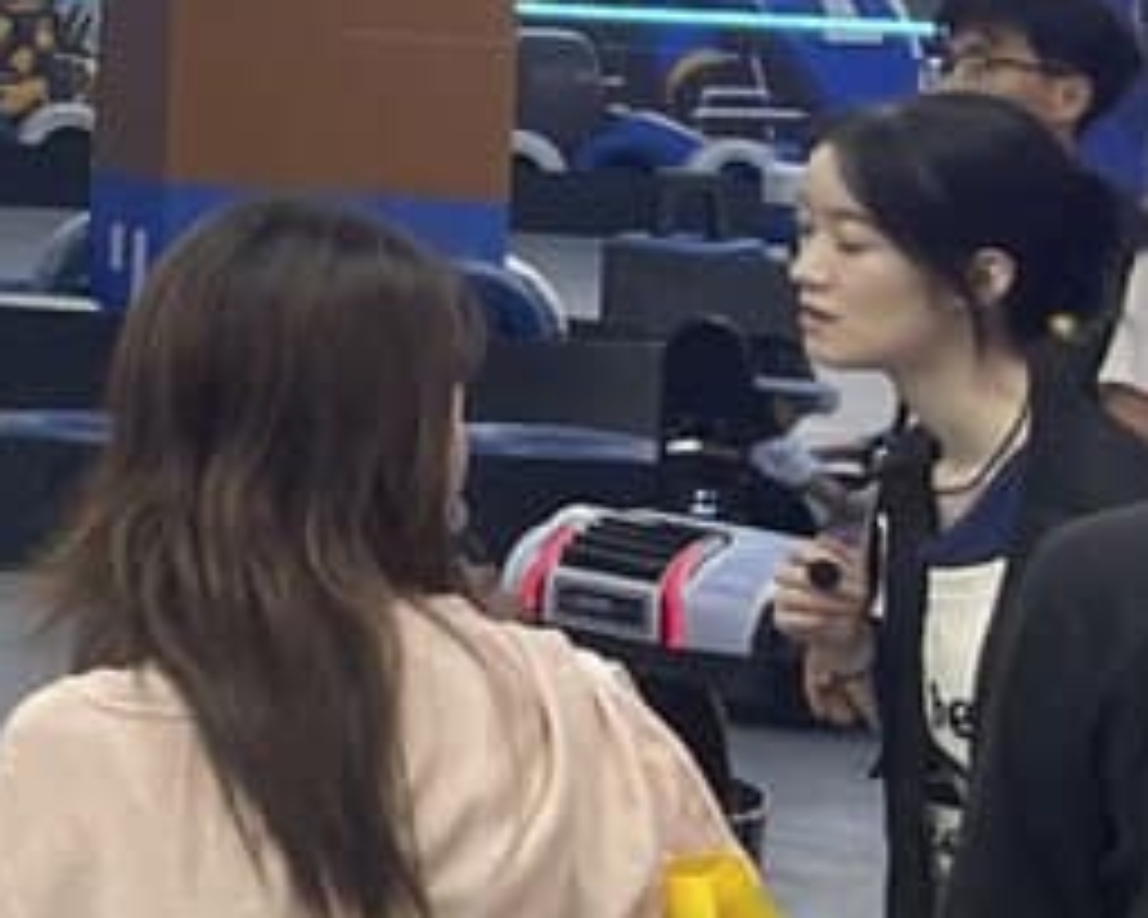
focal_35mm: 153
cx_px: -1819
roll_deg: -2.7
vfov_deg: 10.0
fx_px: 5198
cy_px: -158
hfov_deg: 10.4
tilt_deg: -1.1
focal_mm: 5.1
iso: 64
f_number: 1.6
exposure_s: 1/100
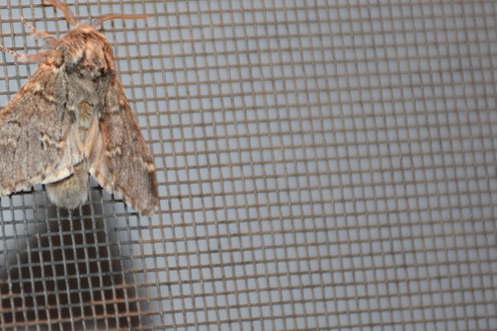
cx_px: 63
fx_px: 5534
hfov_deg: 5.1
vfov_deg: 3.4
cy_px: 109
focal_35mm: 401
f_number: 5.6
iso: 1000
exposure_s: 1/60
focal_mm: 140
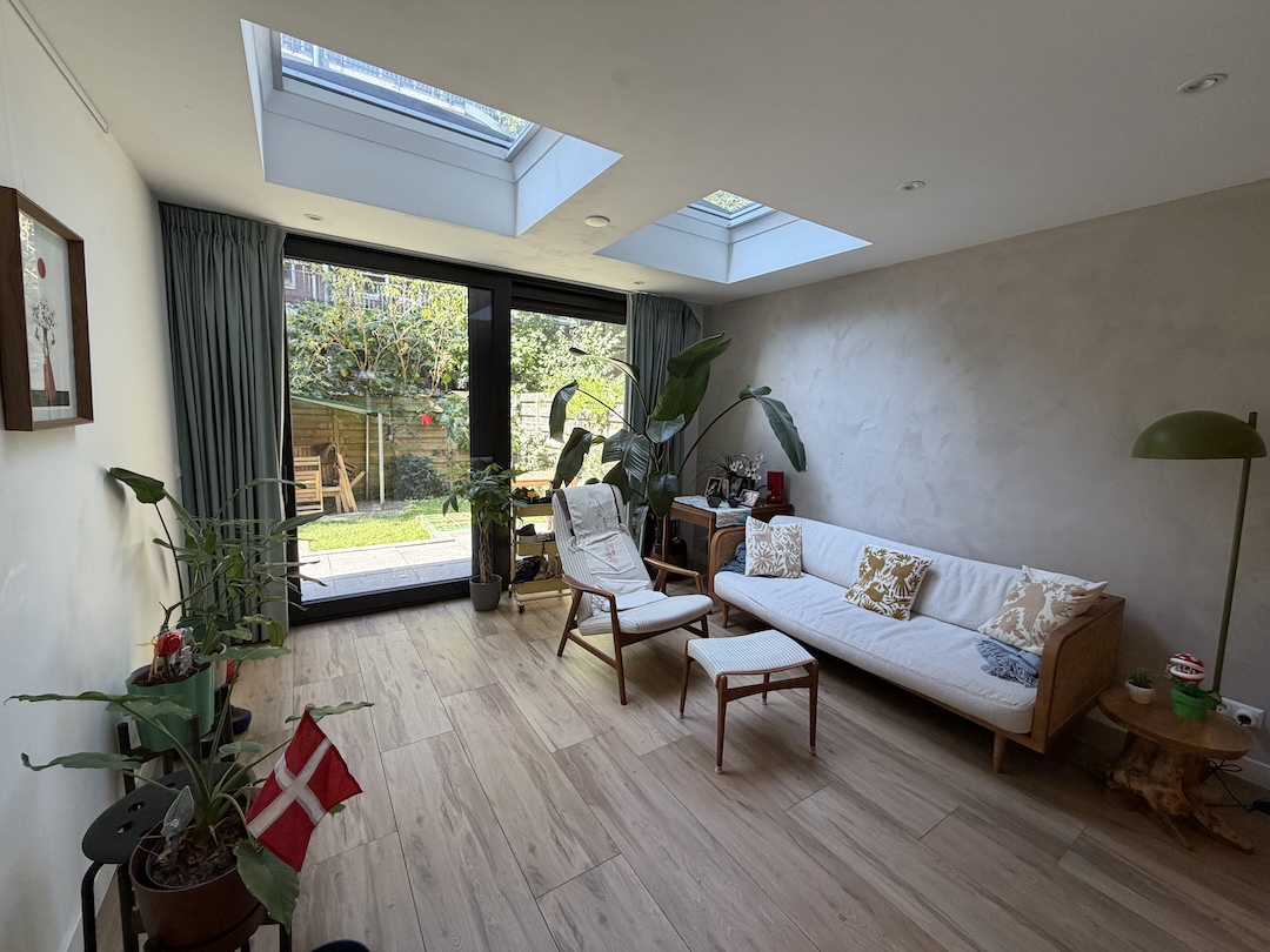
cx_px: 635
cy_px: 476
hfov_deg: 102.1
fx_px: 514
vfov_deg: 85.7
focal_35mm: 14
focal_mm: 2.22
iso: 160
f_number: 2.2
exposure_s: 1/121
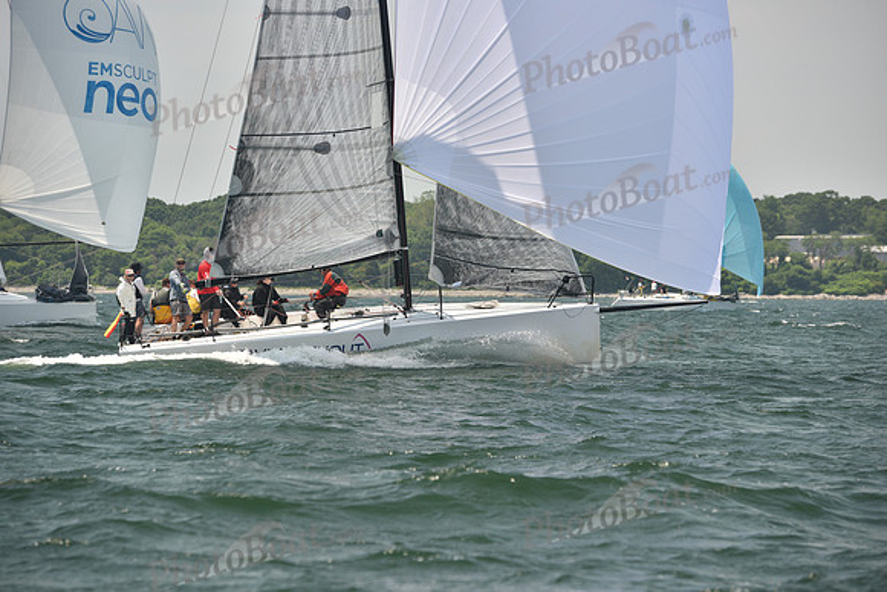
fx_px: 4066
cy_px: 296
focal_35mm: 165
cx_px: 444
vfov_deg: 8.3
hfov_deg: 12.4
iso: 250
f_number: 5.6
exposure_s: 1/640
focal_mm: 165
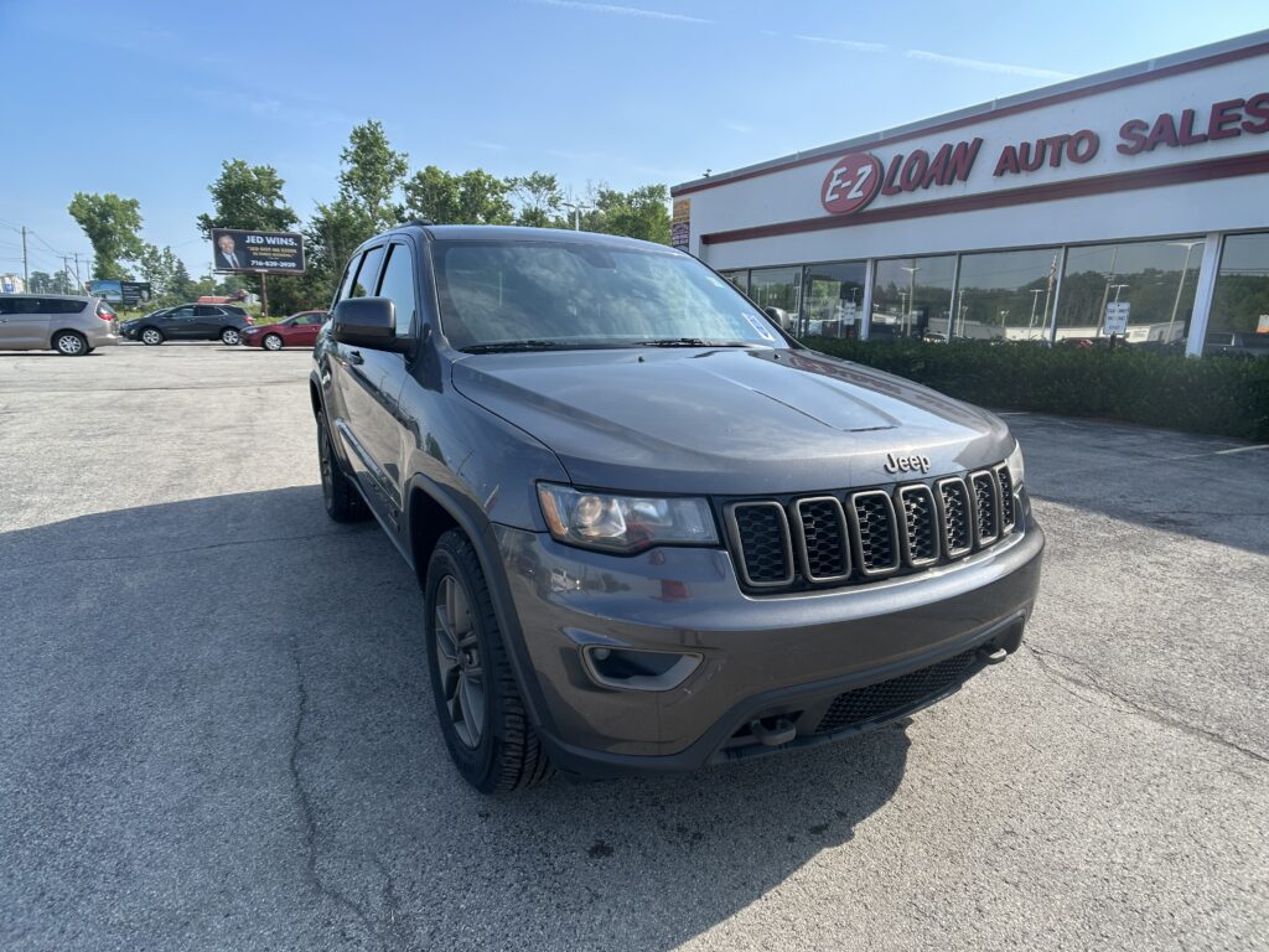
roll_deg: -2.4
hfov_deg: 67.3
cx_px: 634
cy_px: 476
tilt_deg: -9.4
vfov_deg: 53.1
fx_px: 953
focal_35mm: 26
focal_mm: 5.7
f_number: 1.5
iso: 50
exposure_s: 1/1698
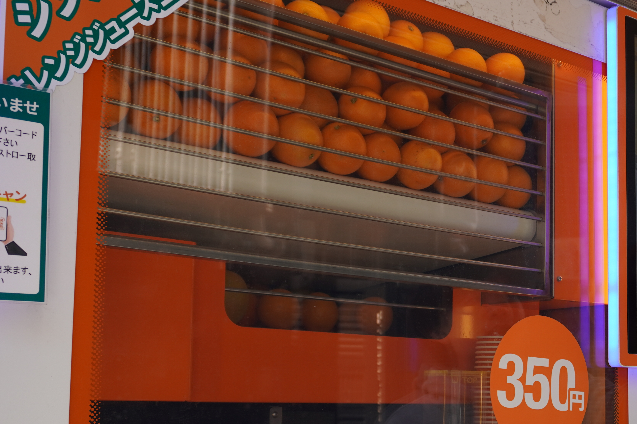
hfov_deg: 33.8
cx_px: 533
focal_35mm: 57
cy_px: 307
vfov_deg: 23.6
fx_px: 1007
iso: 100
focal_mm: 21
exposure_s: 1/200
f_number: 4.5
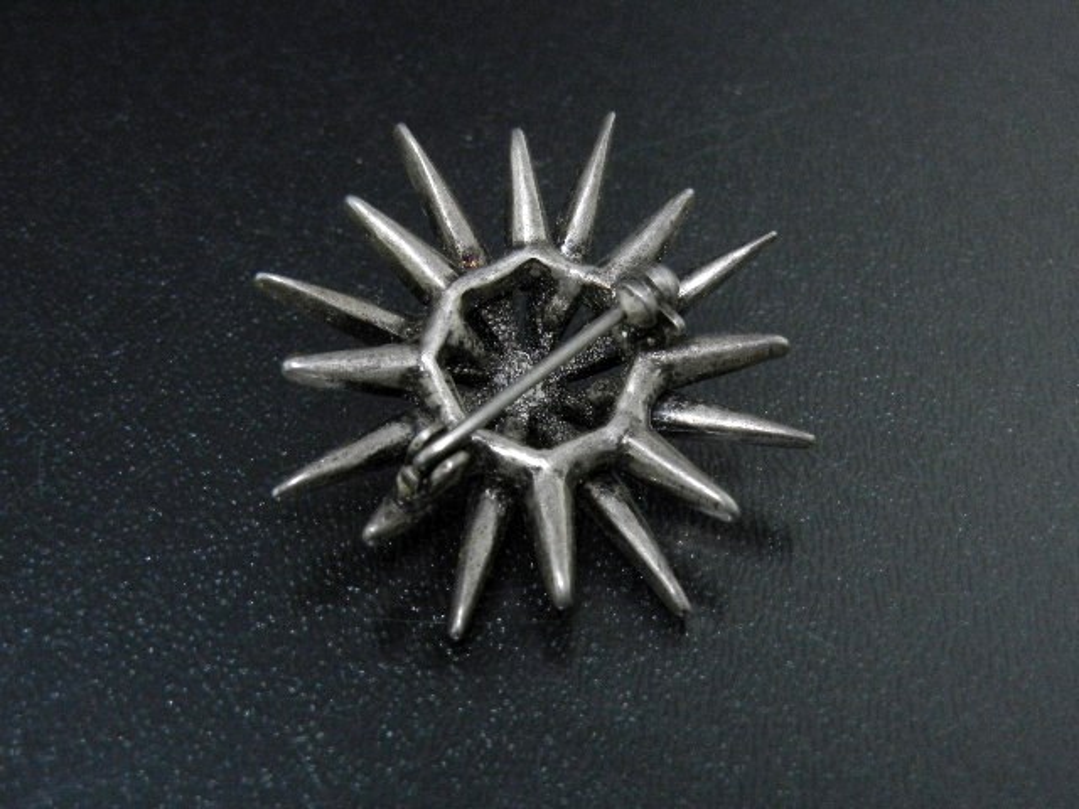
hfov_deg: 32.7
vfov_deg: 24.8
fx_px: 1839
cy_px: 404
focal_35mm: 59
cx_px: 540
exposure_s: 1/30
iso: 800
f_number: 8
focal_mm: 10.6
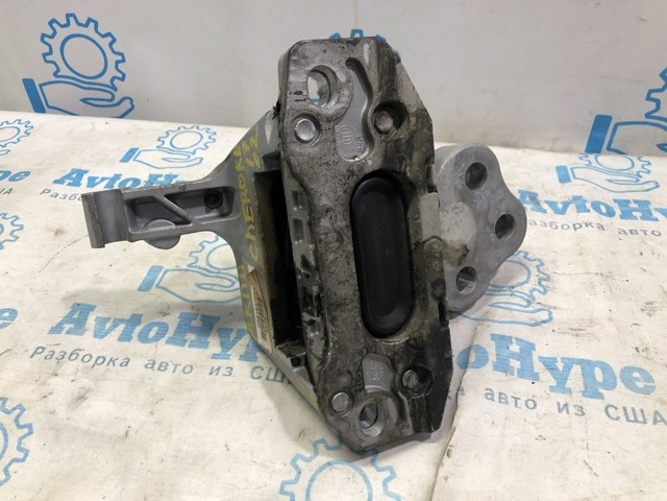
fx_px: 540
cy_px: 250
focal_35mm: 28
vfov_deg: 49.7
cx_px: 334
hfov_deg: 63.4
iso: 32
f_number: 1.8
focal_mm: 4
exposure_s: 1/33
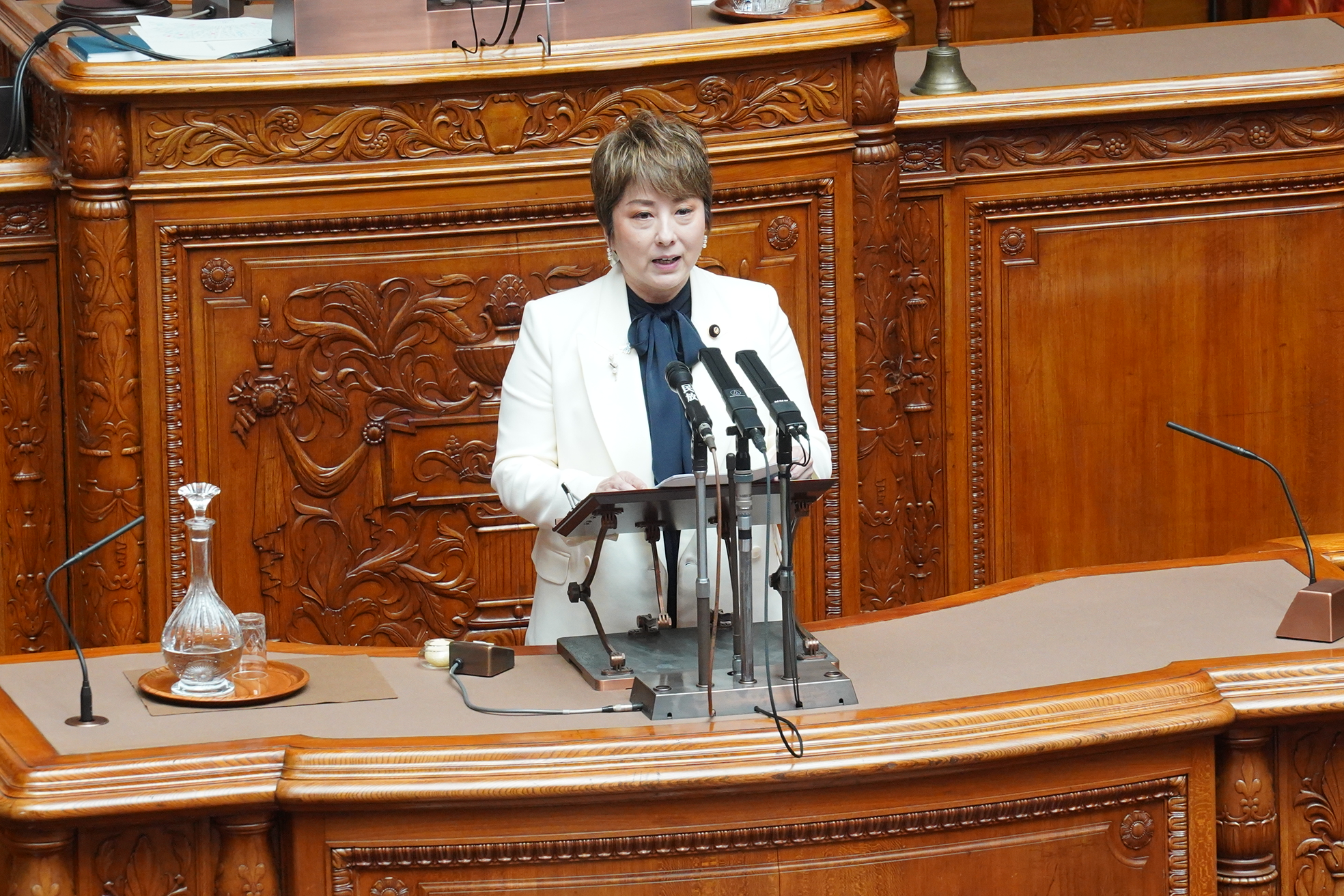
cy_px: 448
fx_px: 9893
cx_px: 672
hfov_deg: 7.8
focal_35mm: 265
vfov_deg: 5.2
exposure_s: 1/160
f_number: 7.1
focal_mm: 177
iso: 5000
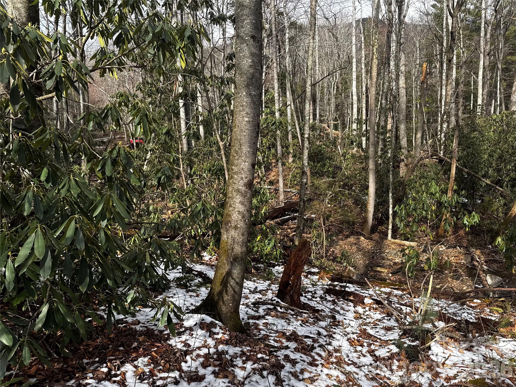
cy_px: 194
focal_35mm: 24
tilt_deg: -6.7
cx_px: 258
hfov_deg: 71.6
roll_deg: +2.7
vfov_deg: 56.8
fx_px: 358
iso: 80
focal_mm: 6.76
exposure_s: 1/1456
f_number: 1.78
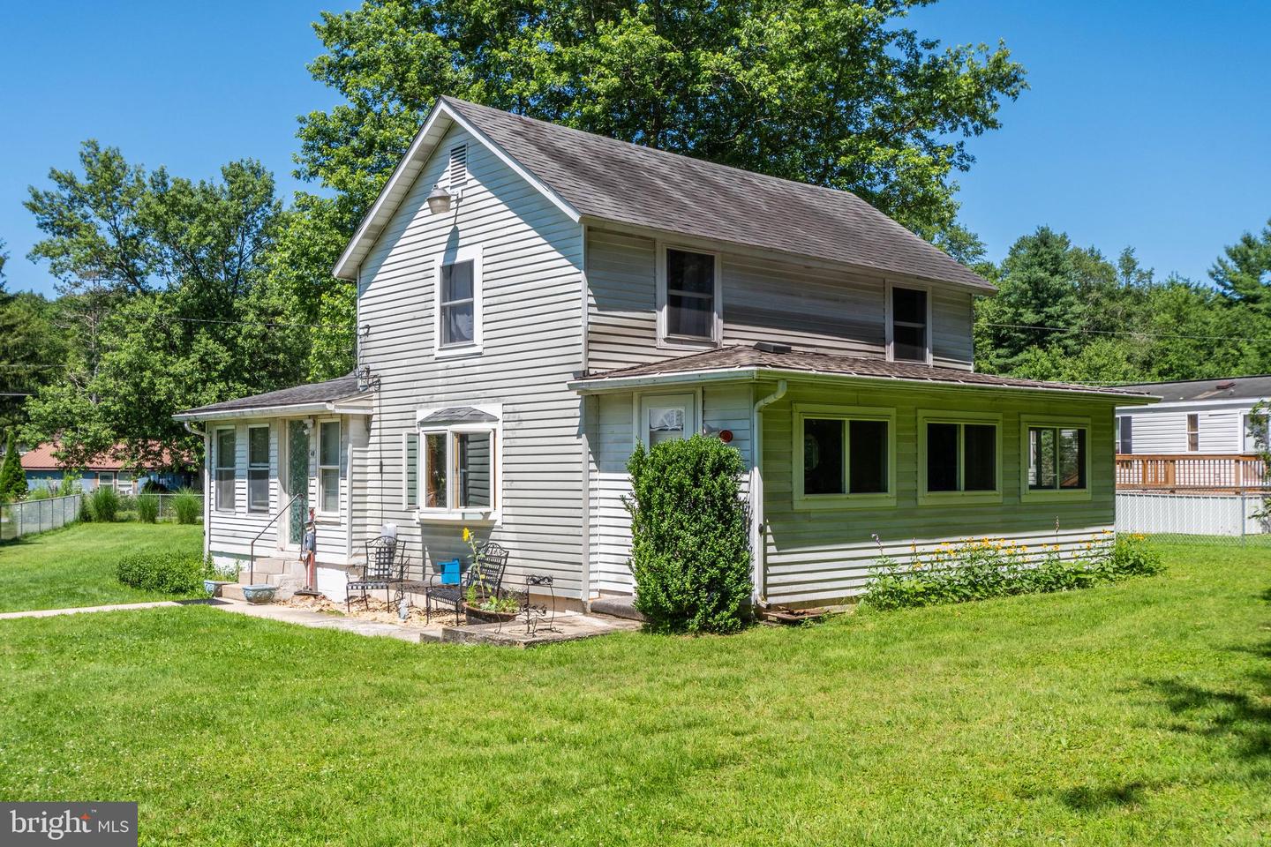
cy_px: 424
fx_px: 1271
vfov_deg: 36.9
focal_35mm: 36
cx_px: 636
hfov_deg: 53.1
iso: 250
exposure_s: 1/320
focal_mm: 24
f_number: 9
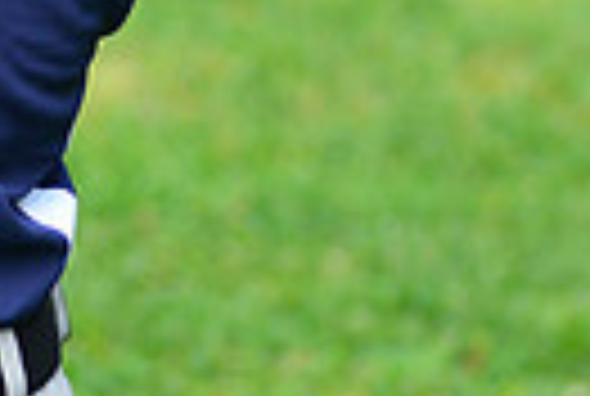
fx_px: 10513
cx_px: -29
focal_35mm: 640
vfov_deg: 2.2
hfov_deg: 3.2
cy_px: -212
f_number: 5.6
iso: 320
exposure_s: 1/200
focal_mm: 145
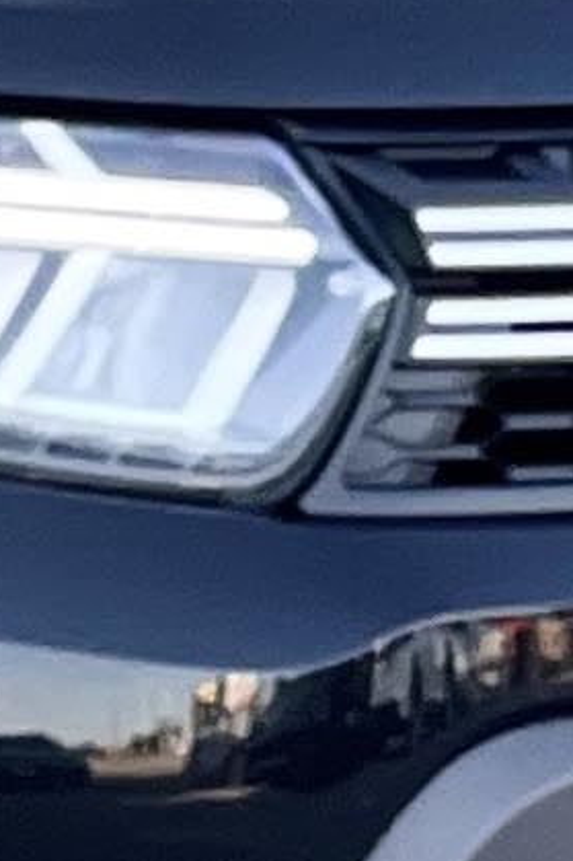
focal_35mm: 641
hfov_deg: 2.1
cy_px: 169
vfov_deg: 3.2
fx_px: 15315
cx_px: -1296
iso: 50
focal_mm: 7.5
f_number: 2.2
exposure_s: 1/121
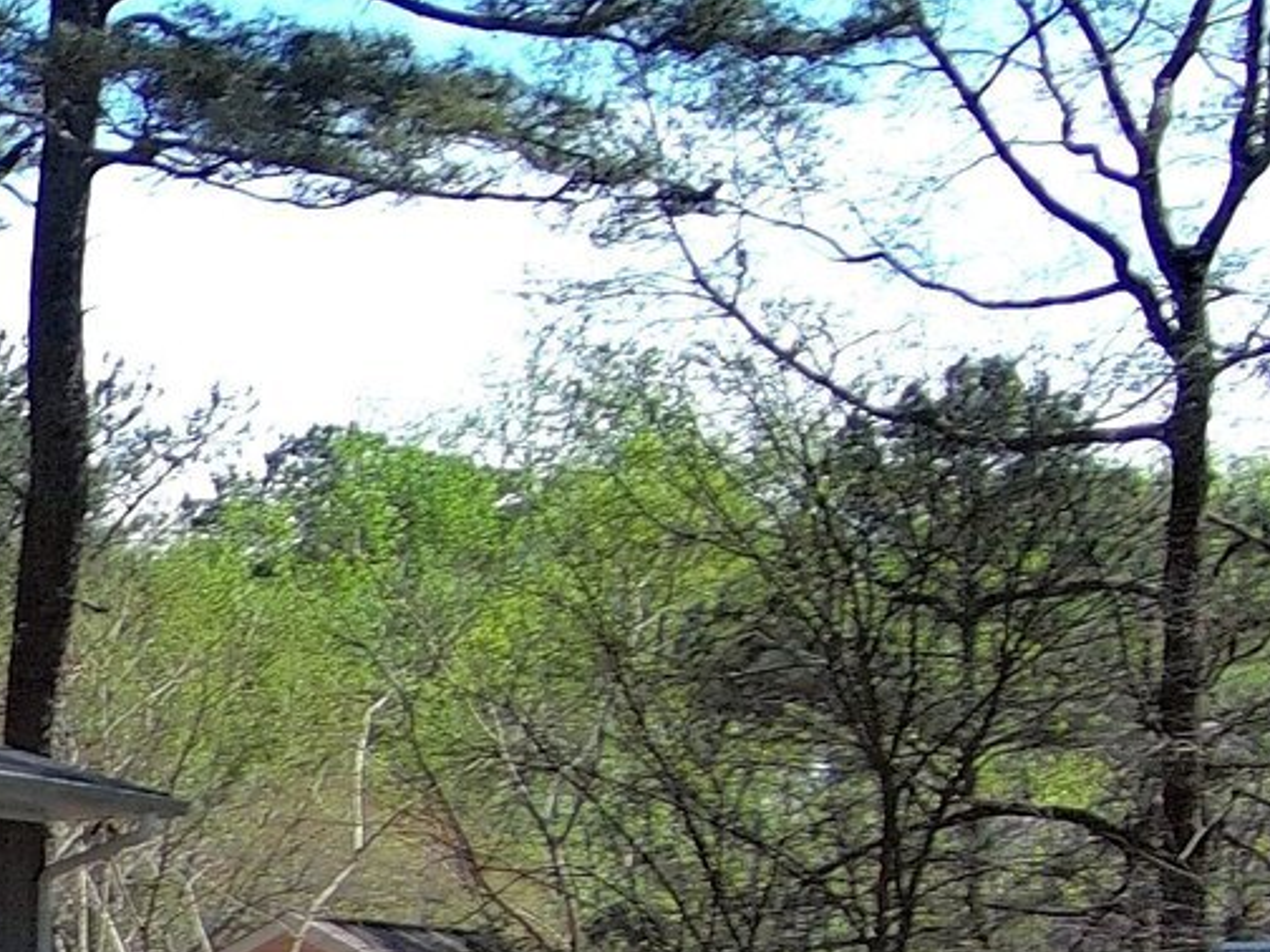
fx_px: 6237
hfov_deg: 9.5
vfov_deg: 8.6
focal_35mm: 170
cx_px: -2298
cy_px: 1166
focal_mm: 10.57
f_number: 2.8
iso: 100
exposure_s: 1/1418
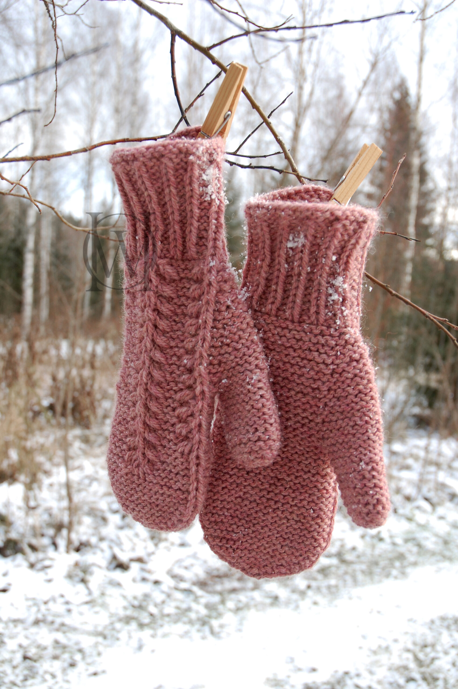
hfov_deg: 36.8
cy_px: 344
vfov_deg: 53.2
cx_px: 229
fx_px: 688
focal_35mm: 36
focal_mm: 24
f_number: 5
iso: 400
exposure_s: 1/100
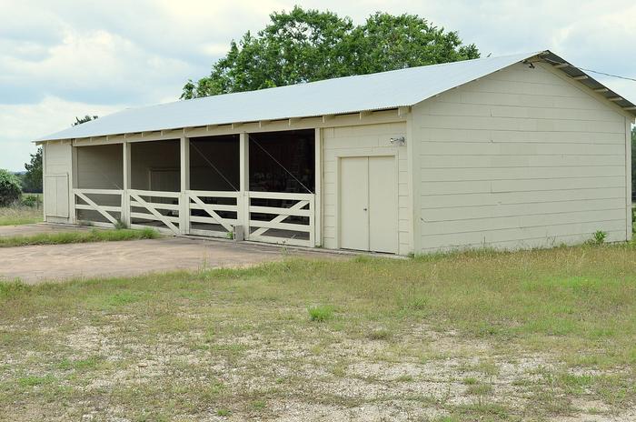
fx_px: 794
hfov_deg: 43.7
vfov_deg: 29.8
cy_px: 211
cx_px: 318
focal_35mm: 45
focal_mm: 30
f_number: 8
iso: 125
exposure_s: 1/250
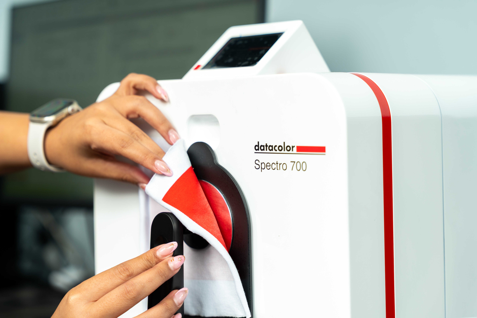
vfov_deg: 19.5
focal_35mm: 70
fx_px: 927
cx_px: 238
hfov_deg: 28.8
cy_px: 159
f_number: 2.8
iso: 125
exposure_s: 1/160
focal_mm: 70
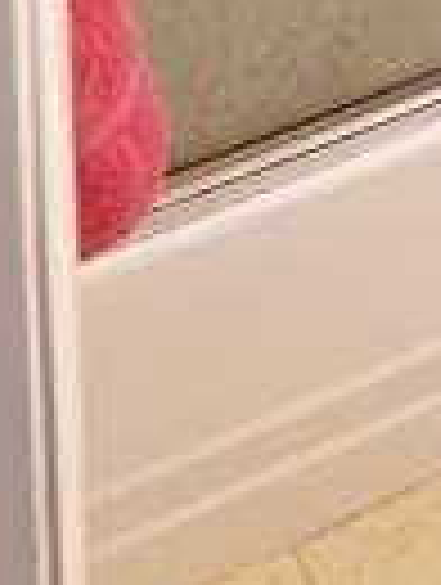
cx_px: 1017
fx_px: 2167
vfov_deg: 12.3
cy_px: -806
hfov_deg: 10.3
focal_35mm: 128
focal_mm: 5.96
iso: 100
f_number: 1.6
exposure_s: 1/60
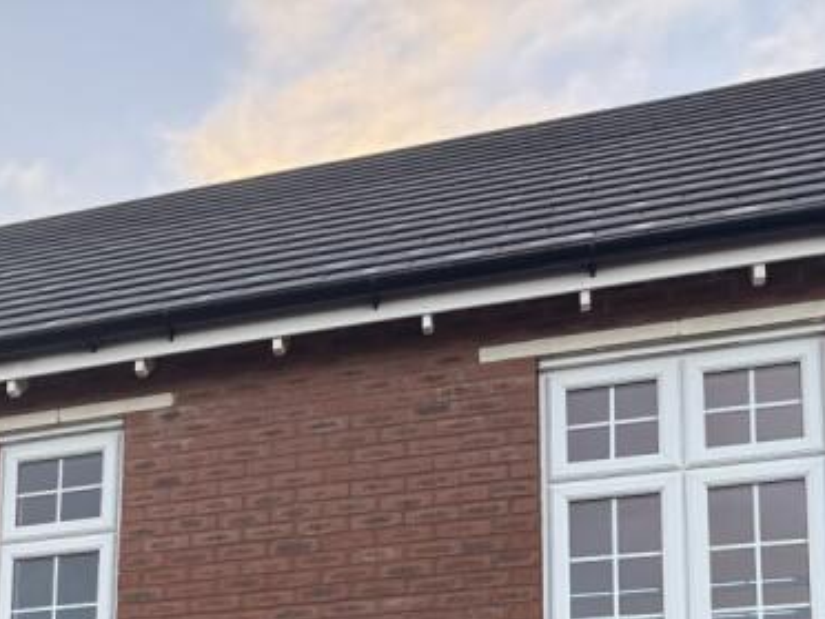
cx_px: -149
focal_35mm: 66
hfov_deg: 26.4
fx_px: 1573
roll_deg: -2.9
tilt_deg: +9.1
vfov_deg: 20.0
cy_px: 850
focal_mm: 6.76
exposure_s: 1/283
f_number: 1.78
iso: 100
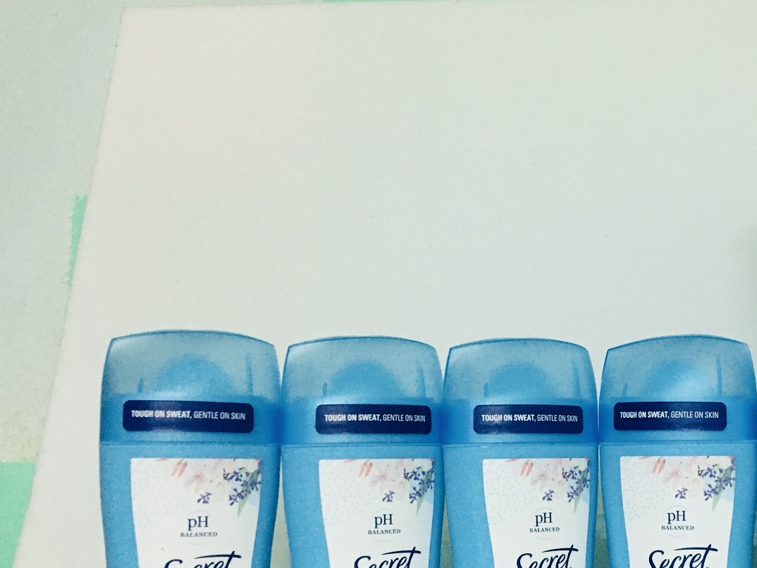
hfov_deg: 34.4
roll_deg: +0.1
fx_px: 1181
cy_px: 423
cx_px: 610
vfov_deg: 26.7
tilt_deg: +6.6
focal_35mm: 54
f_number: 2.2
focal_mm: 4.15
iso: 200
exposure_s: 1/33
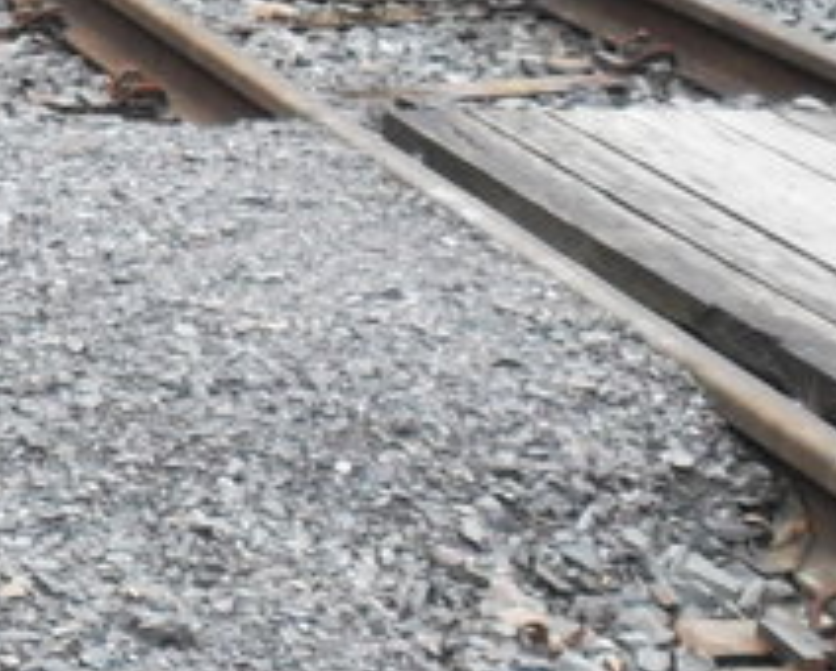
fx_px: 4780
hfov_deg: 9.4
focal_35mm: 193
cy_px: -249
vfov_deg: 7.9
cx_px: -745
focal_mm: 6.2
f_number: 2.8
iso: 100
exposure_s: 1/90
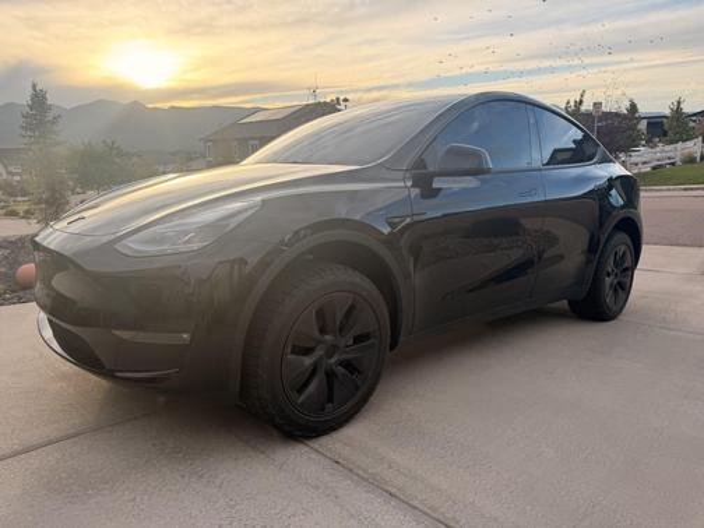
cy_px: 264
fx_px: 488
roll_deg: +1.9
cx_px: 352
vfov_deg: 56.8
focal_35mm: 24
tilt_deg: -13.8
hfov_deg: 71.6
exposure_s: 1/1553
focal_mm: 6.76
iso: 100
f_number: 1.78
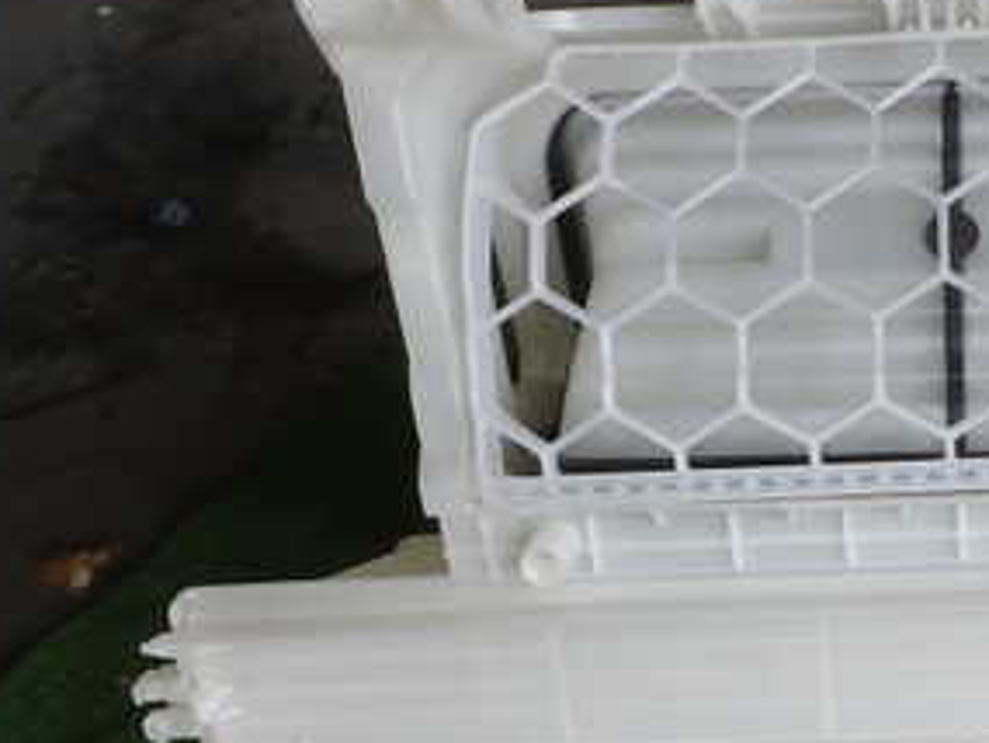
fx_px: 1686
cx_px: 940
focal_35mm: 59
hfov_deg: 30.8
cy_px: 646
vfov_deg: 24.2
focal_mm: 5.05
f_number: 3.2
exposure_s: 1/60
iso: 100
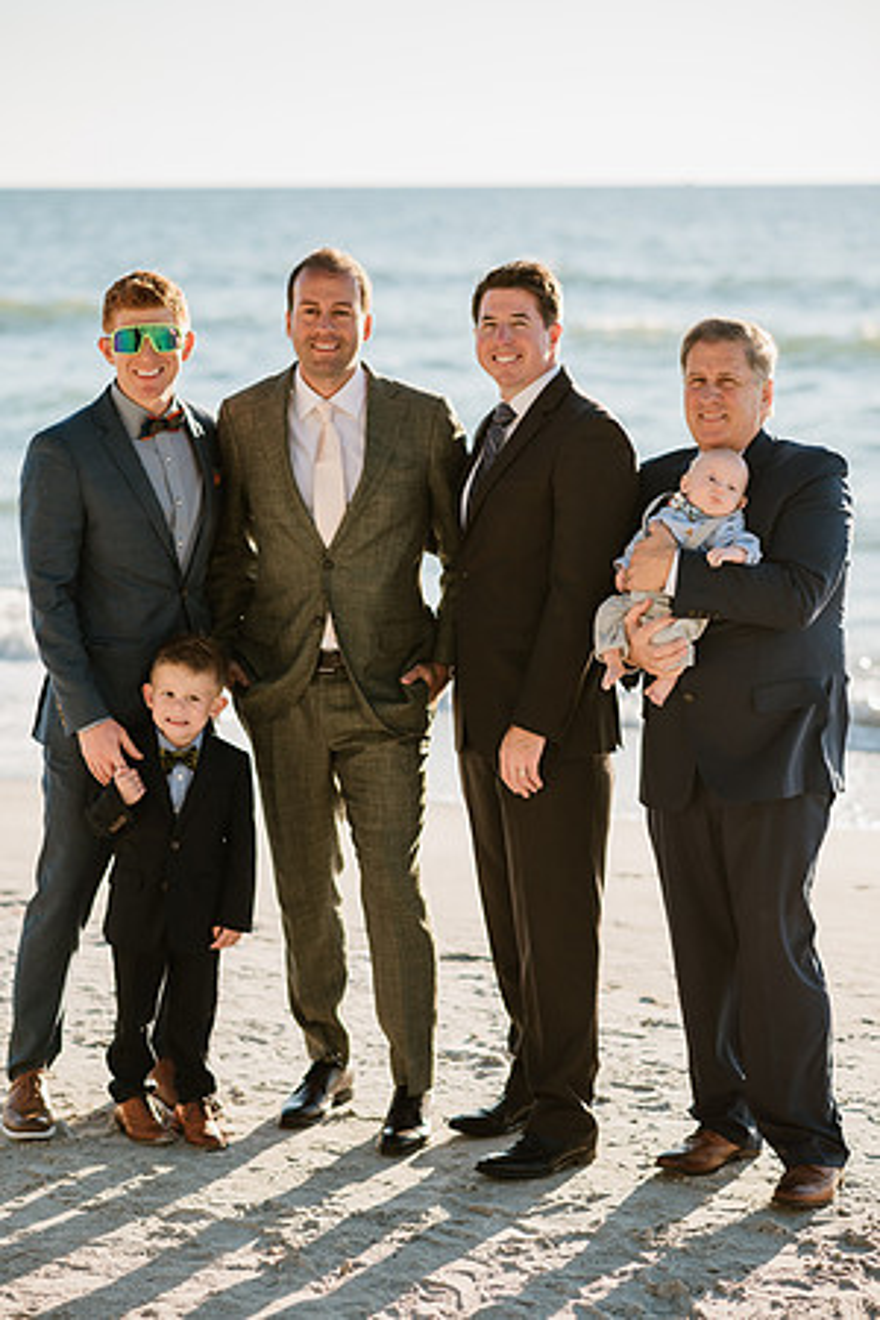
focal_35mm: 85
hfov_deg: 16.1
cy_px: 660
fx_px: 3116
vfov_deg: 23.9
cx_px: 440
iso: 100
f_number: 2.8
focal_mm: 85
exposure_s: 1/1000
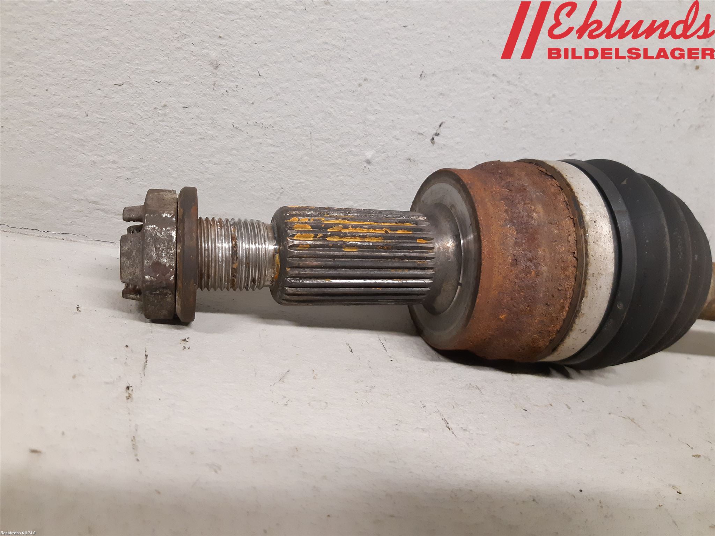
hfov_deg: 67.3
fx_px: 537
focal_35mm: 26
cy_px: 268
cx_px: 358
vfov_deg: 53.1
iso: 320
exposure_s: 1/50
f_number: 1.7
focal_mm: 3.93
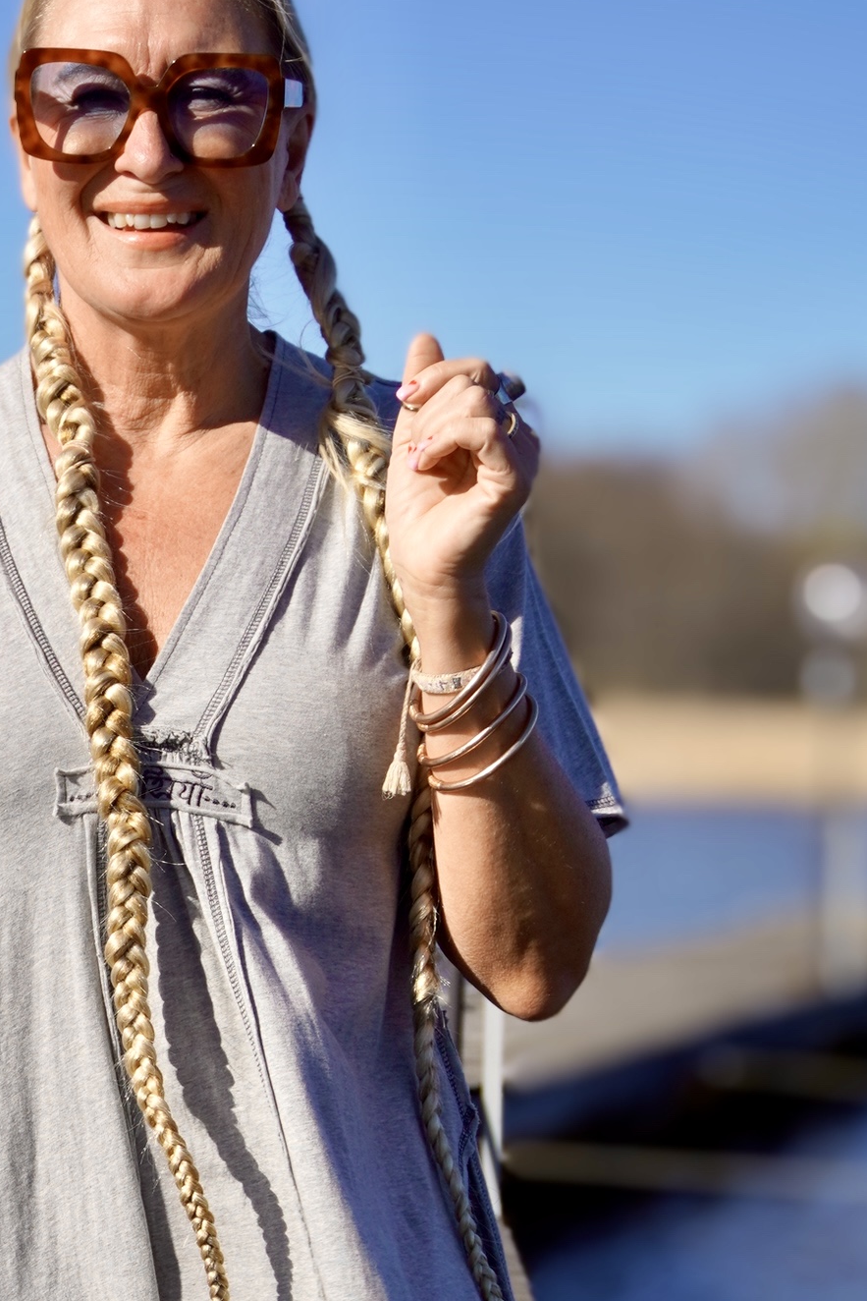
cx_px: 92
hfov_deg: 15.5
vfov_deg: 23.0
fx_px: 3142
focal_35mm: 87
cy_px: 1057
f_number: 5
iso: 100
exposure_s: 1/1000
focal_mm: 30
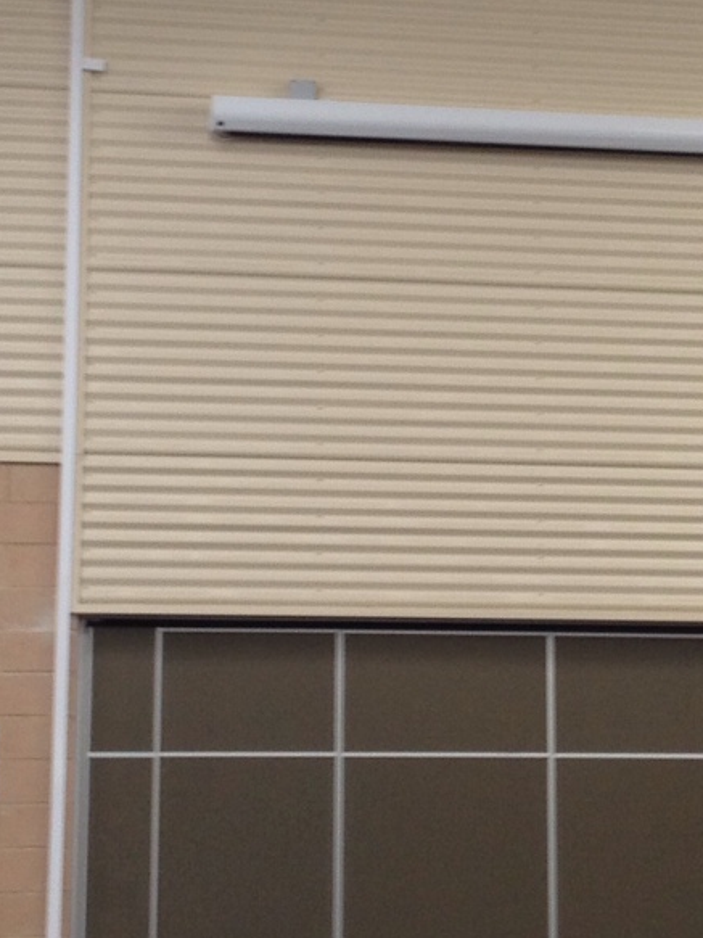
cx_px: 457
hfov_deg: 12.0
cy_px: 225
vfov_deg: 15.9
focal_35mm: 123
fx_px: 3332
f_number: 2.4
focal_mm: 4.28
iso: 50
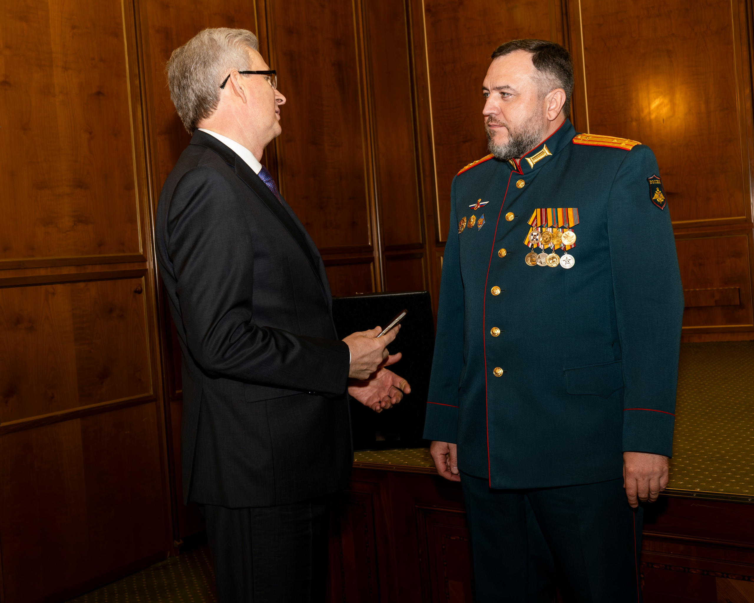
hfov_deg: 40.3
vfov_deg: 32.8
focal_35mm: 46
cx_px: 316
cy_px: 291
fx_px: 1024
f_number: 3.6
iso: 500
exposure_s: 1/125
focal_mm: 24
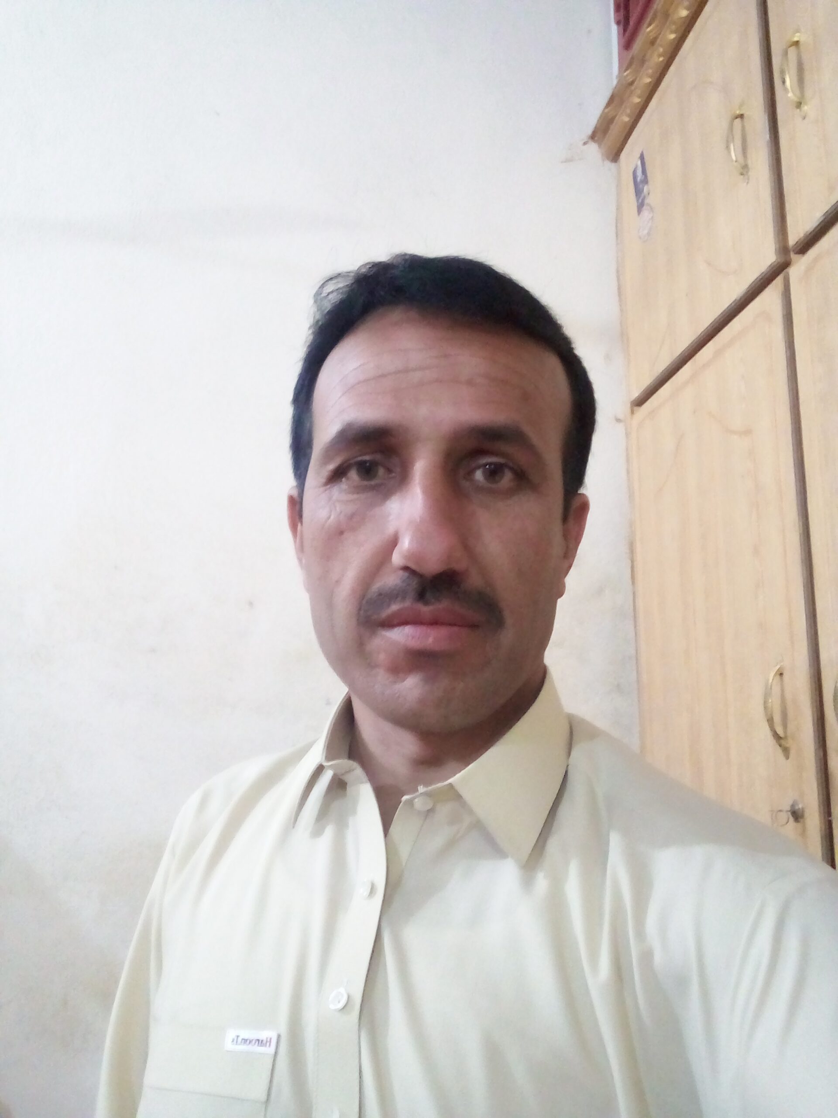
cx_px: 419
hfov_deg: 44.2
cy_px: 559
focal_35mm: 32
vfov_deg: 56.8
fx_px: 1033
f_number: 2
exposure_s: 1/7.69
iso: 400
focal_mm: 2.66
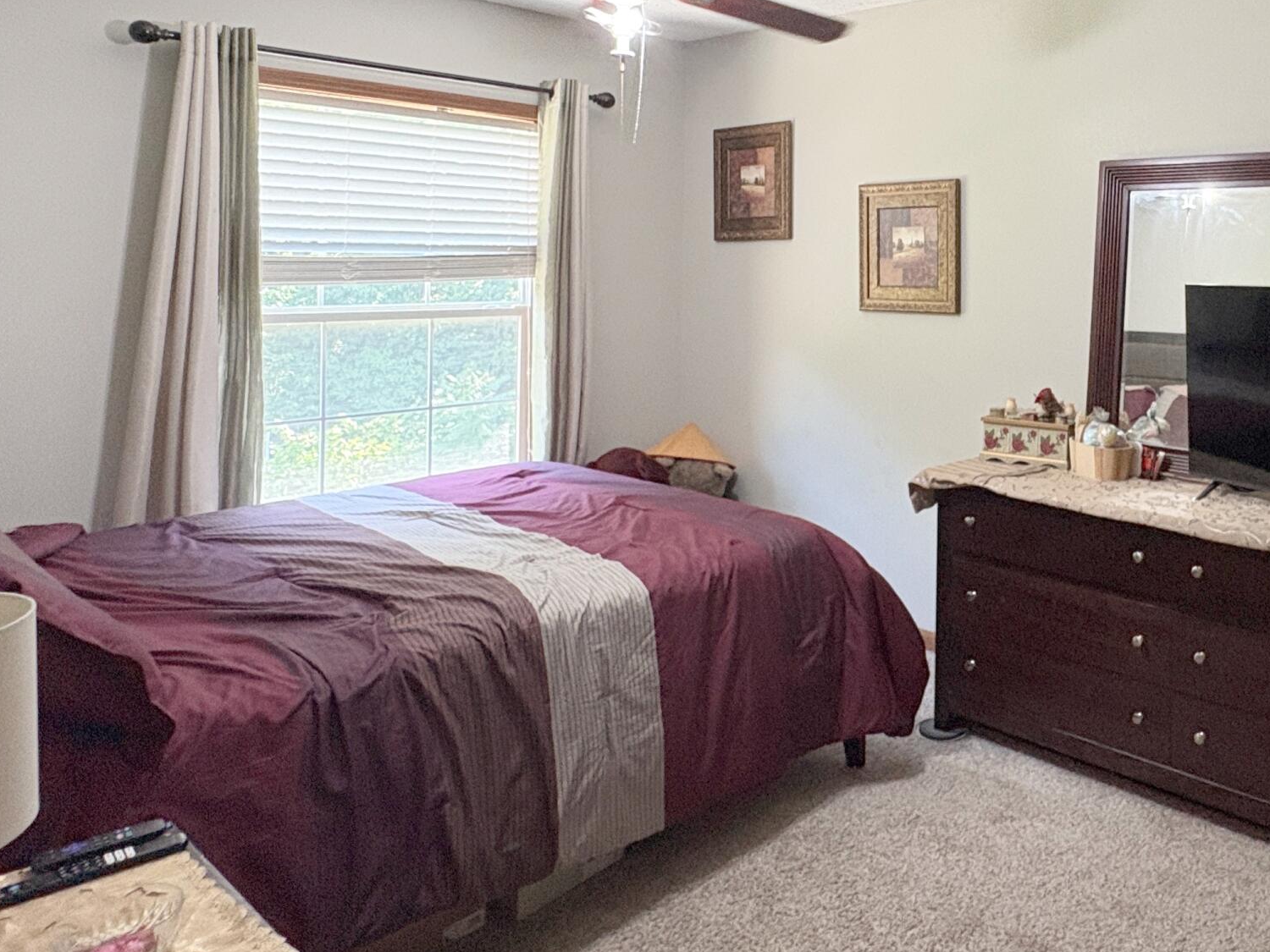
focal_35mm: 28
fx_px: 1027
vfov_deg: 48.3
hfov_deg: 59.2
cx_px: 991
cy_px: 270
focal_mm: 2.22
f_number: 2.2
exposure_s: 1/60
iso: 250
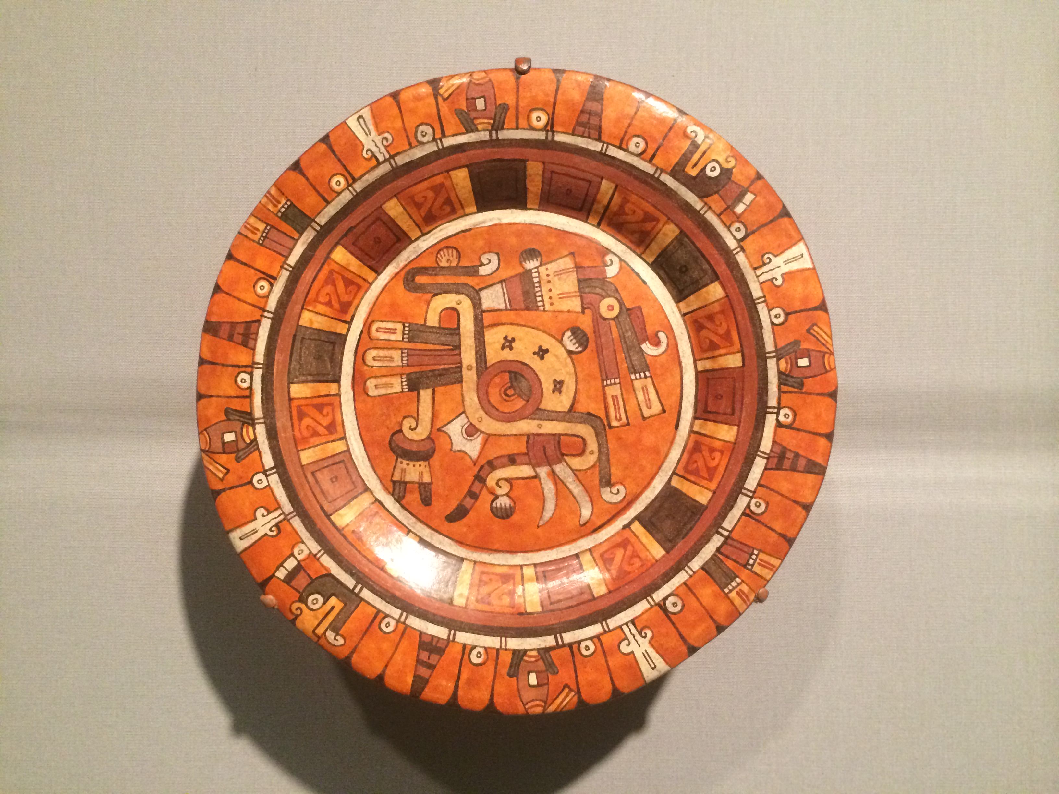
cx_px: 530
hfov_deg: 60.0
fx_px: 918
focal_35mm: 30
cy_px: 397
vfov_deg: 46.8
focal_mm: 4.12
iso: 320
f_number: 2.2
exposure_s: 1/30
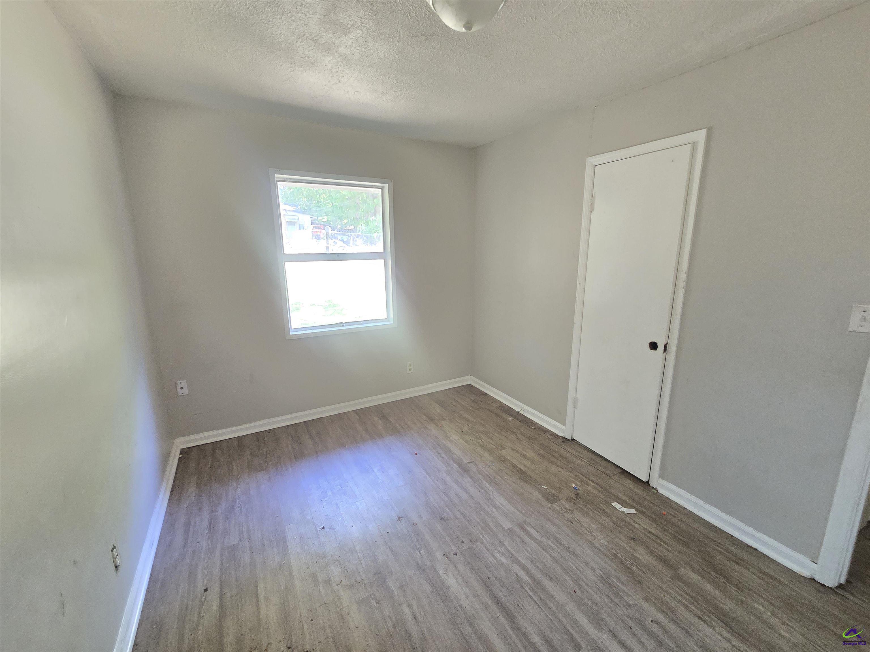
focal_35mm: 13
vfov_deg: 89.9
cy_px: 326
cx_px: 435
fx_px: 327
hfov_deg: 106.2
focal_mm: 2.2
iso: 500
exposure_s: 1/60
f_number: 2.2
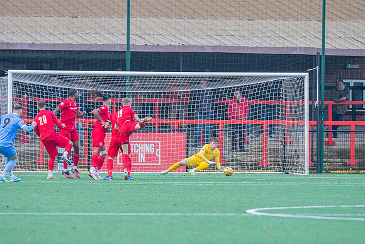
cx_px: 182
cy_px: 122
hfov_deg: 5.0
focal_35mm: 412
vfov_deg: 3.3
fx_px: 4180
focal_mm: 270
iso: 2000
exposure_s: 1/1000
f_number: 4
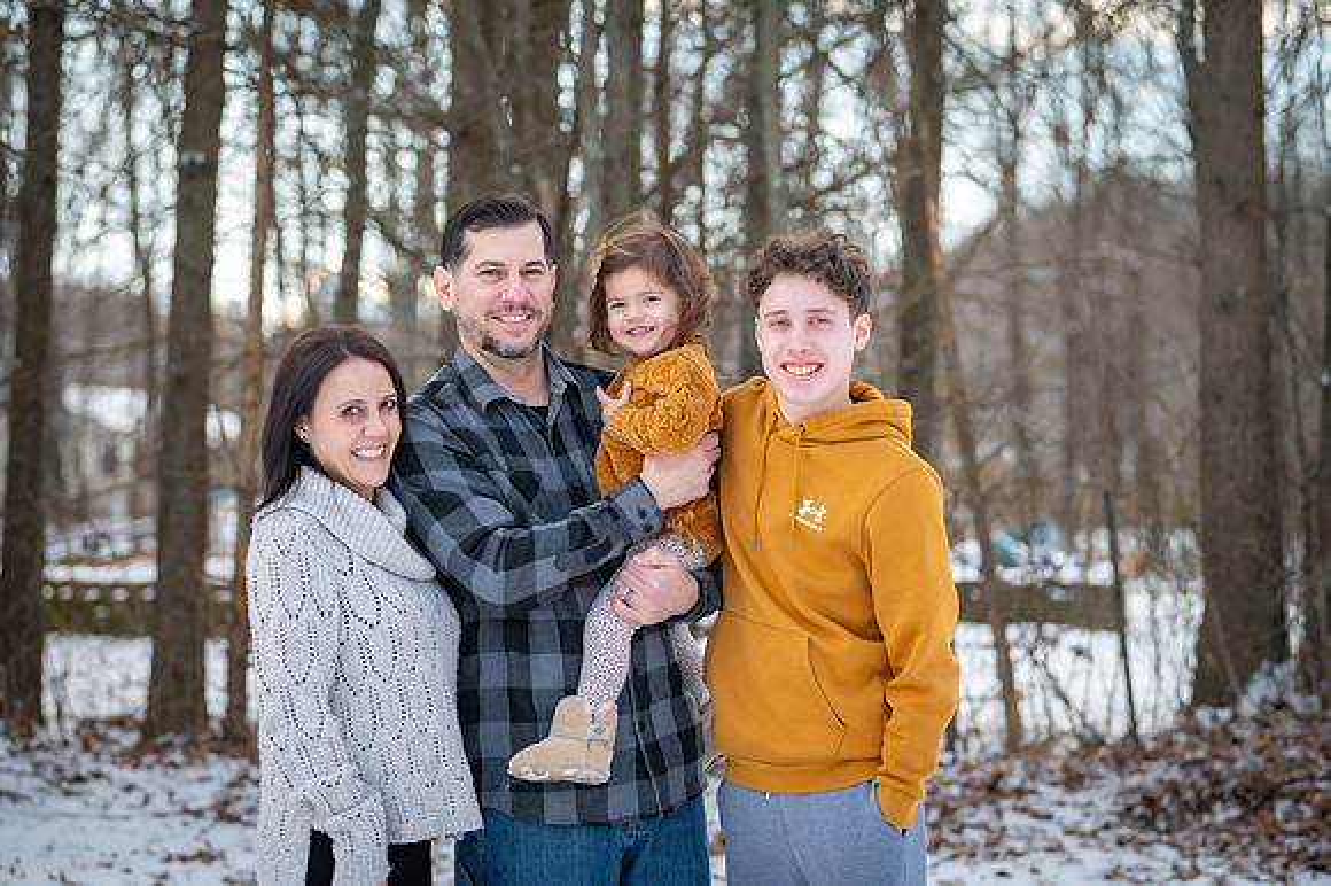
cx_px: 666
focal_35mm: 86
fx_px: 3178
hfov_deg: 23.7
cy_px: 443
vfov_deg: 15.9
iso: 320
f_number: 3.5
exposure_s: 1/500
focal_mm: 86
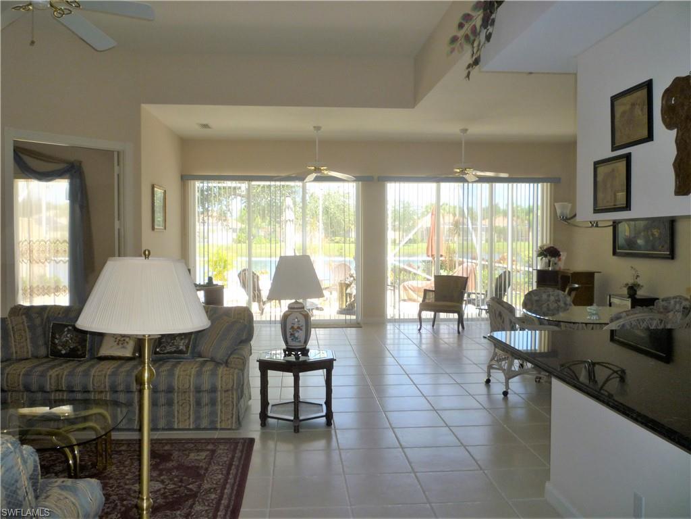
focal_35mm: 29
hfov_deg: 61.7
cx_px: 346
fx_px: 579
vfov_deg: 48.2
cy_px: 260
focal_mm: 5.2
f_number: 3.3
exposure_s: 1/160
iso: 100
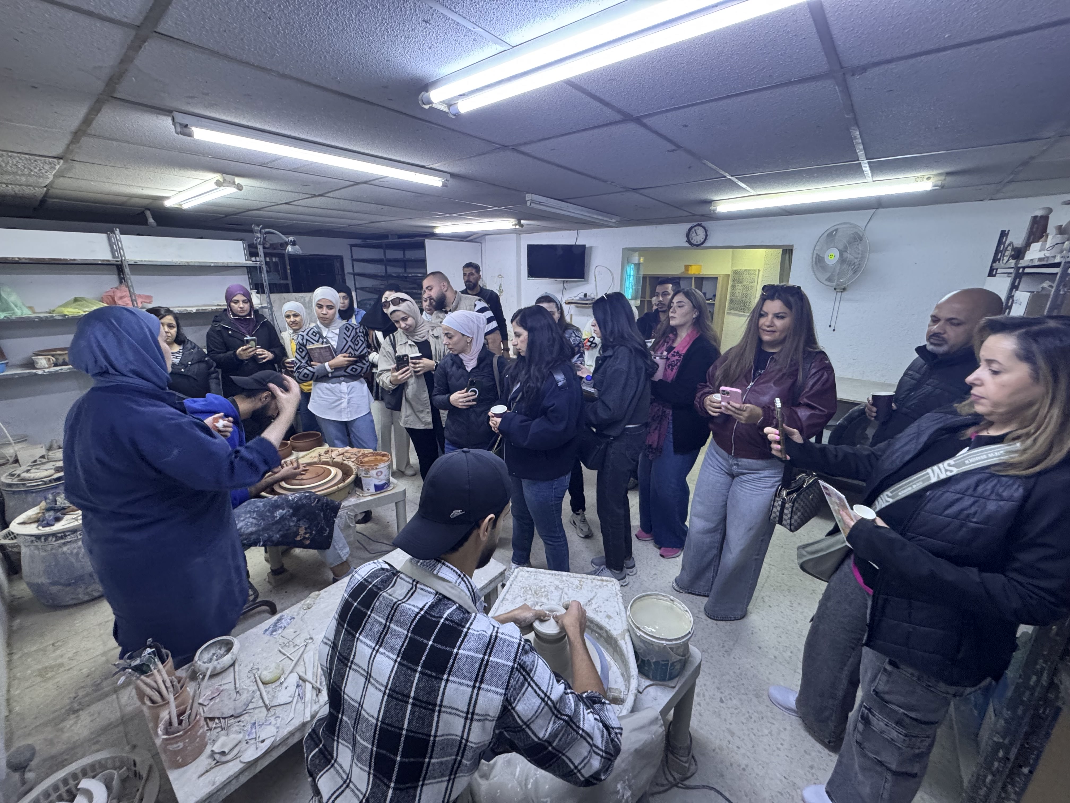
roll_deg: -0.4
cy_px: 402
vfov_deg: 85.7
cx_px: 535
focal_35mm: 14
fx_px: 433
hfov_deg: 102.1
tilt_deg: -15.8
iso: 400
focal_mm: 2.22
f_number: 2.2
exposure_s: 1/50
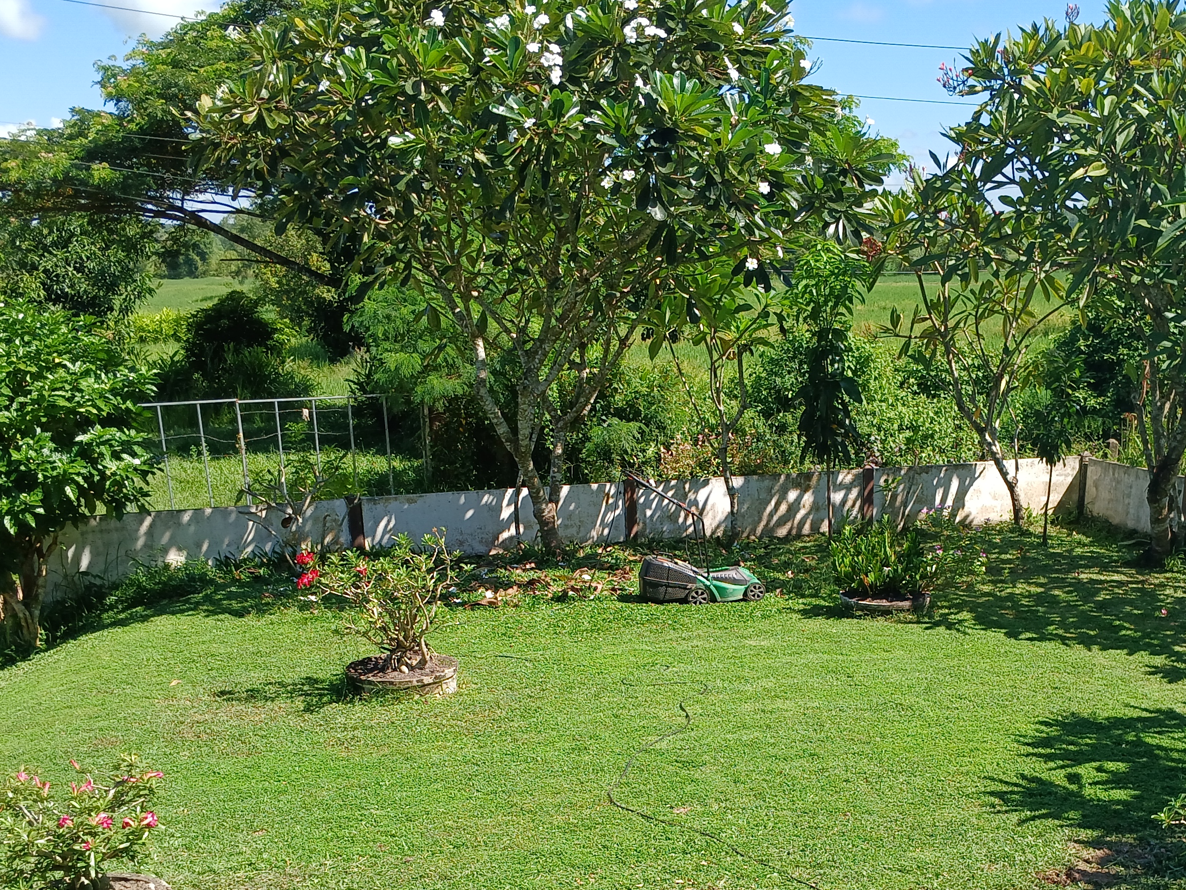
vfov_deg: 31.8
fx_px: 1507
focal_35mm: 44
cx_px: 699
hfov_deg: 42.8
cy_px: 744
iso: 20
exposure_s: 1/369
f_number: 1.8
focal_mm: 3.98
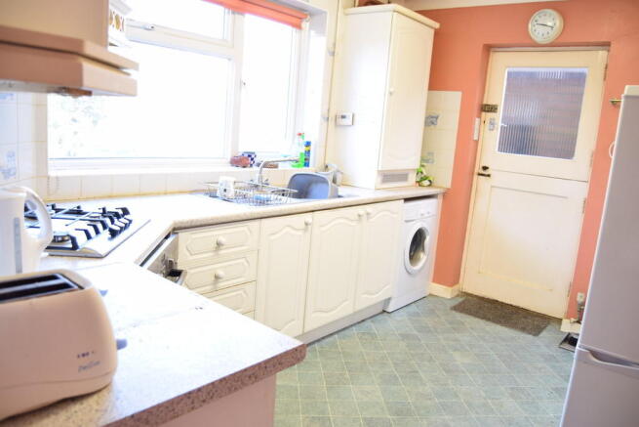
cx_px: 320
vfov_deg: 48.0
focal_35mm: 27
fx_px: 479
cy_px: 214
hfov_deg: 67.4
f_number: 3.5
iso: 100
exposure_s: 1/5
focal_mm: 18
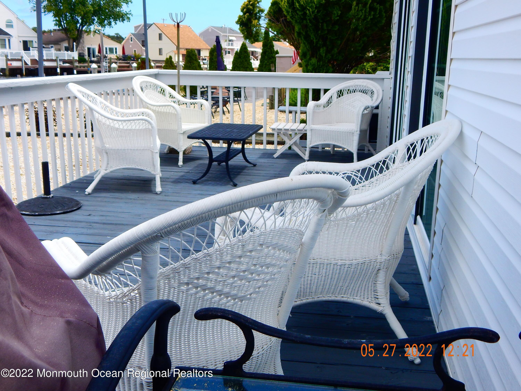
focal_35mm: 38
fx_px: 572
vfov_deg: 37.7
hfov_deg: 49.0
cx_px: 260
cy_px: 196
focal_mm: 6.8
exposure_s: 1/1500
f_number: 3.4
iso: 125
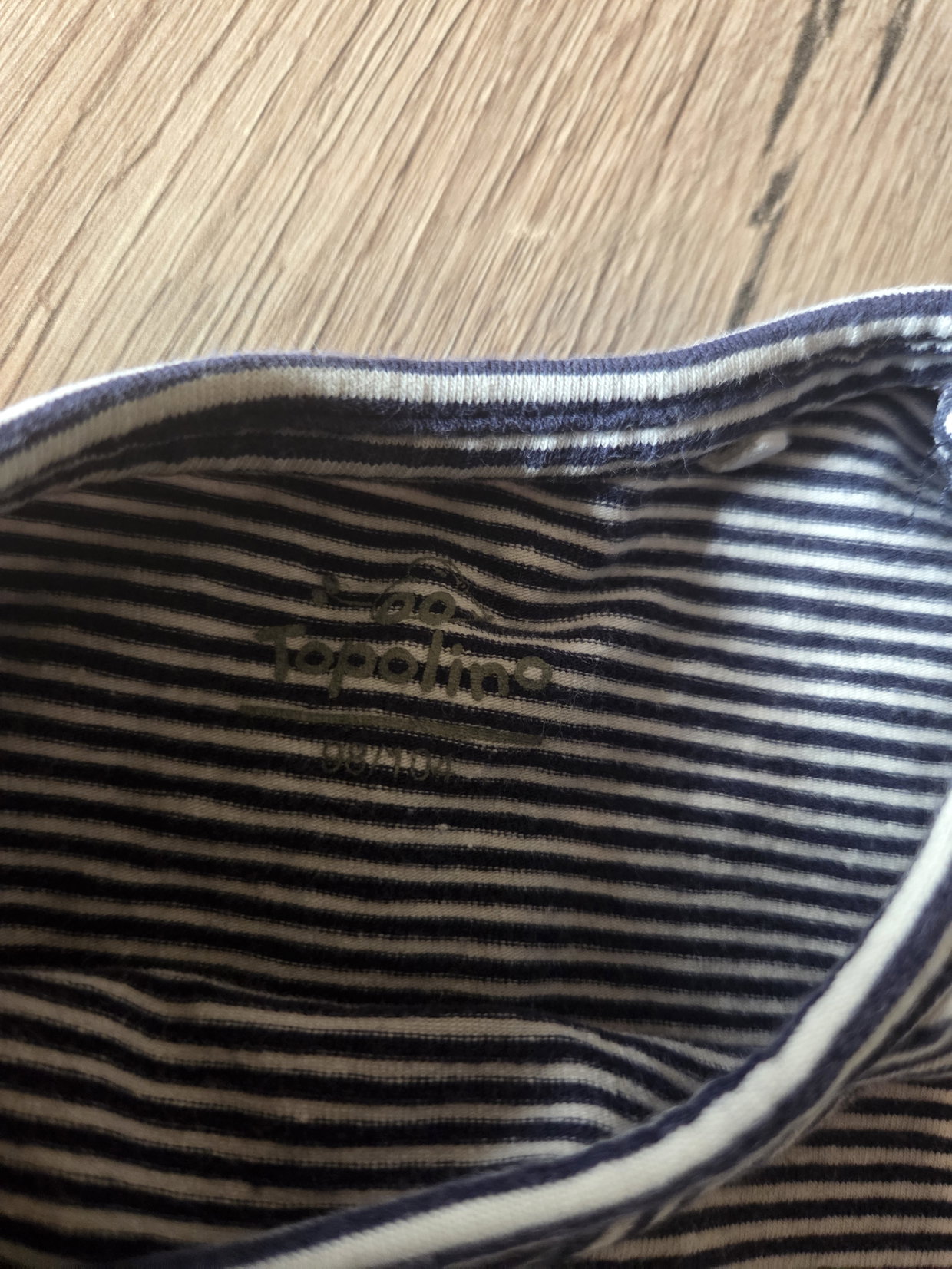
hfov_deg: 58.9
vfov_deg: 73.9
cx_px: 476
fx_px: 843
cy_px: 634
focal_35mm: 23
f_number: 1.8
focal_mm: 5.4
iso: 1250
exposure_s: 1/100
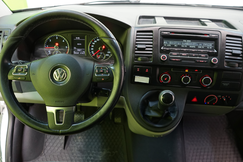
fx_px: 196
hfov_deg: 63.7
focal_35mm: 29
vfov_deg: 45.0
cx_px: 119
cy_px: 79
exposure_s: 1/30
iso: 1250
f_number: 3.5
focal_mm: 28
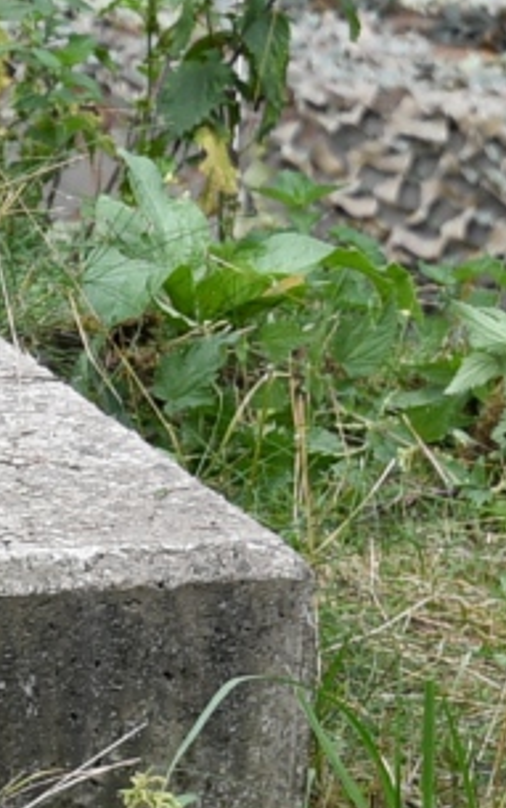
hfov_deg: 2.3
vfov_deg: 3.8
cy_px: -305
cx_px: -1635
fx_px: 12184
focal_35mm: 553
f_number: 4.5
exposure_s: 1/125
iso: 125
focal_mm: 46
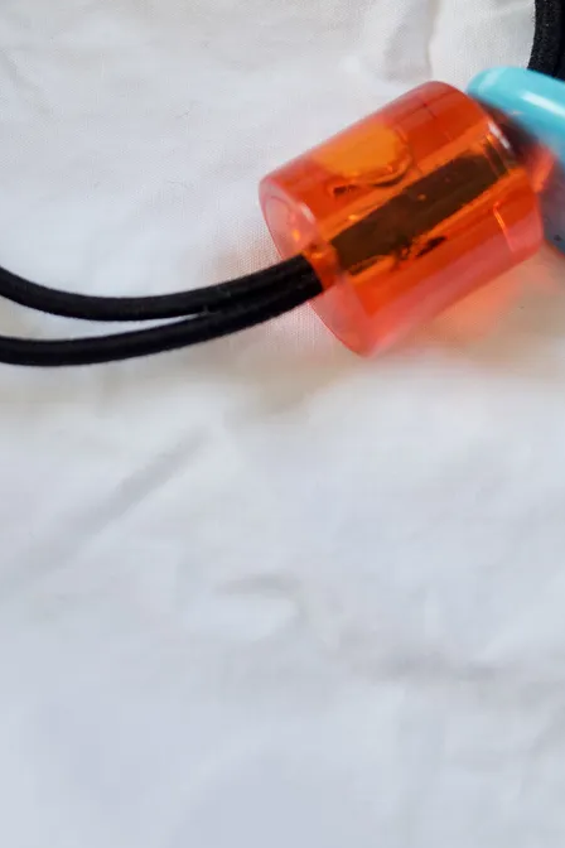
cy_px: 109
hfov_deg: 27.0
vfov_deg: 37.4
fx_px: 1177
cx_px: 261
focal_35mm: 50
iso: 100
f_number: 2.8
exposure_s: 1/60
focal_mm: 18.3
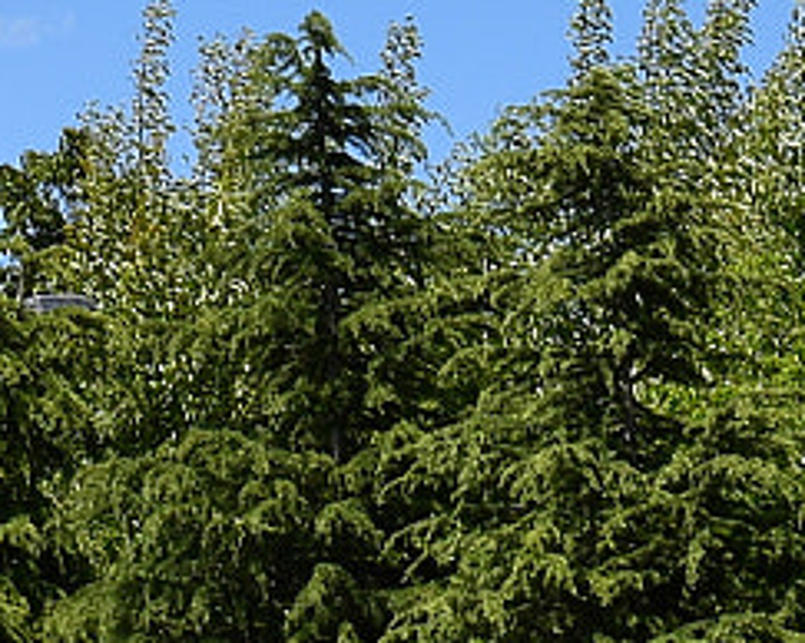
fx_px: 5525
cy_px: -809
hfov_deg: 7.8
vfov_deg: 6.4
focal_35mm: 232
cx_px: -977
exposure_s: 1/250
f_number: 11
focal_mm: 25
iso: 200
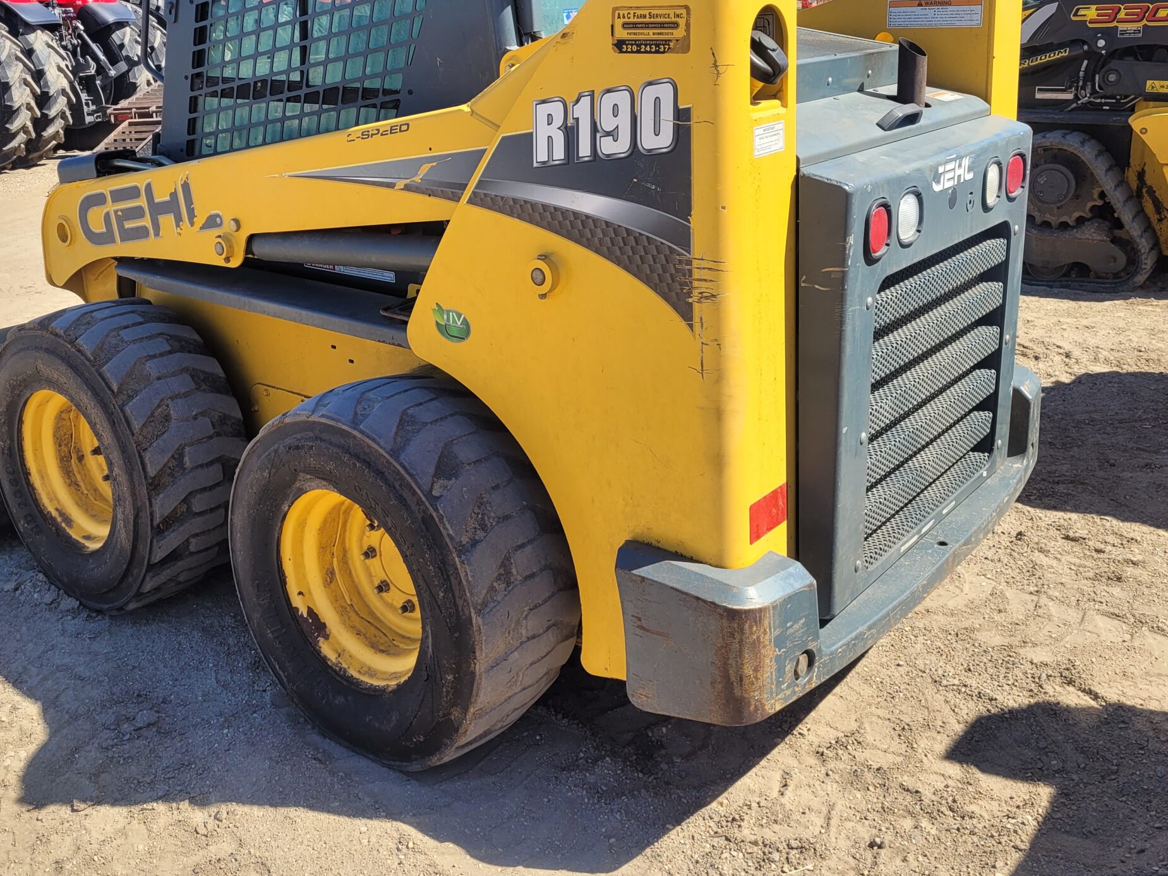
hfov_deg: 51.3
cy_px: 312
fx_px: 1215
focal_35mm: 36
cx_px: 531
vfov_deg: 39.3
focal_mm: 5.4
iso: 40
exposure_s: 1/1272
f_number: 1.8
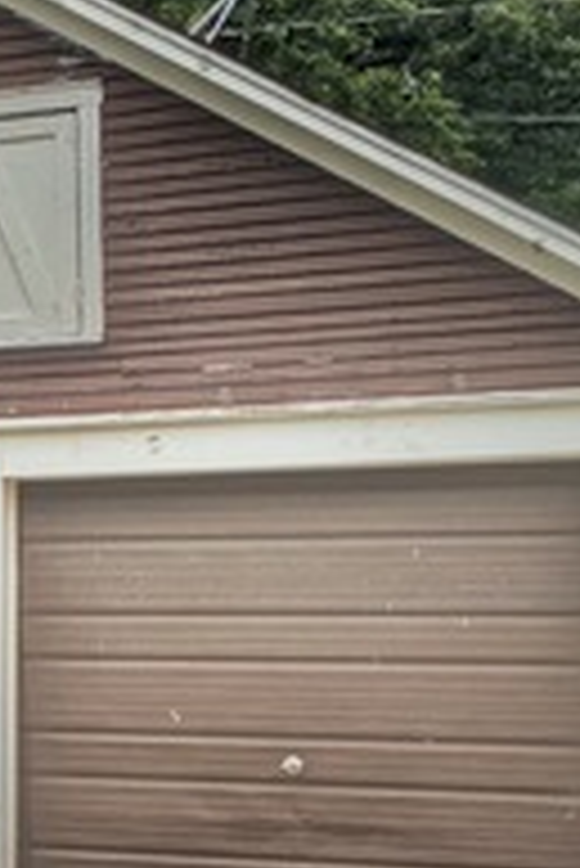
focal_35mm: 100
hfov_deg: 12.0
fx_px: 2412
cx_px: -638
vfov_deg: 20.3
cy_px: 603
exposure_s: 1/487
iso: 25
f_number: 2.2
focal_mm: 4.15
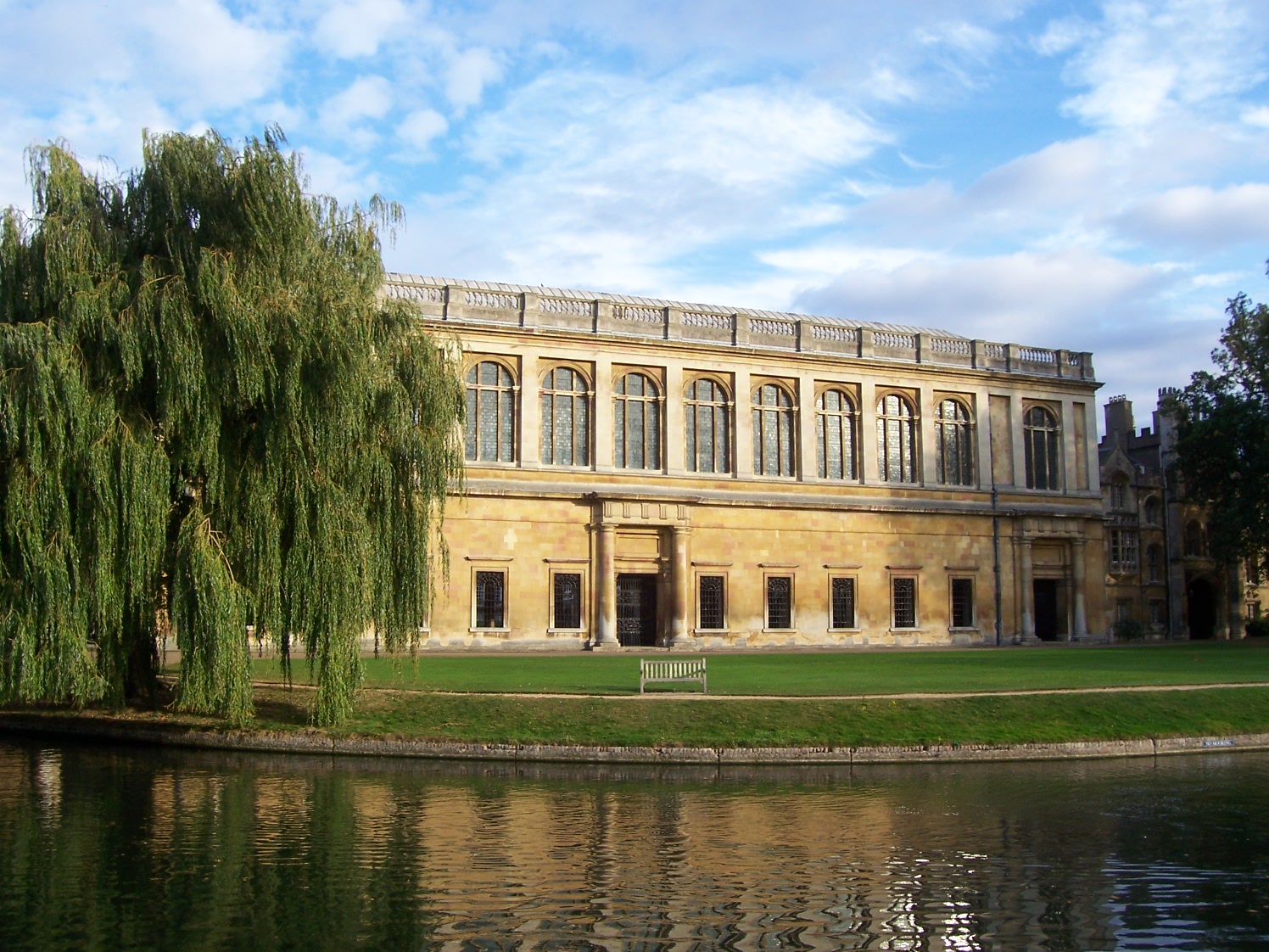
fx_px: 1246
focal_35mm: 34
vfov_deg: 41.8
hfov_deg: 54.0
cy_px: 476
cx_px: 634
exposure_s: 1/180
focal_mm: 5.6
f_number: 5.6
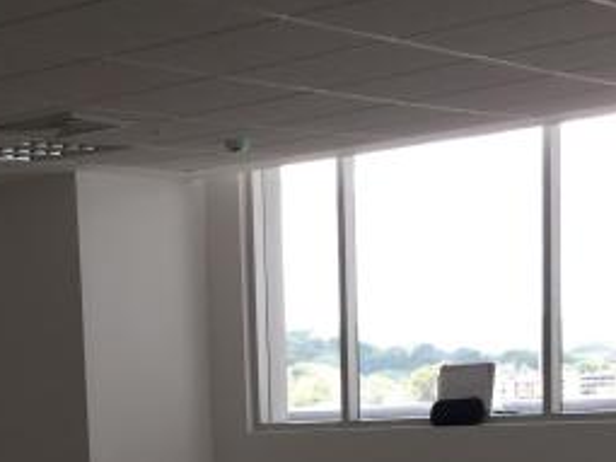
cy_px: 641
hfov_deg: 20.7
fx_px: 1619
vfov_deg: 15.3
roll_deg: +2.6
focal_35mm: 91
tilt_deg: -8.2
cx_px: -34
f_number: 2.2
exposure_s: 1/120
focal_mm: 4.15
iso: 50
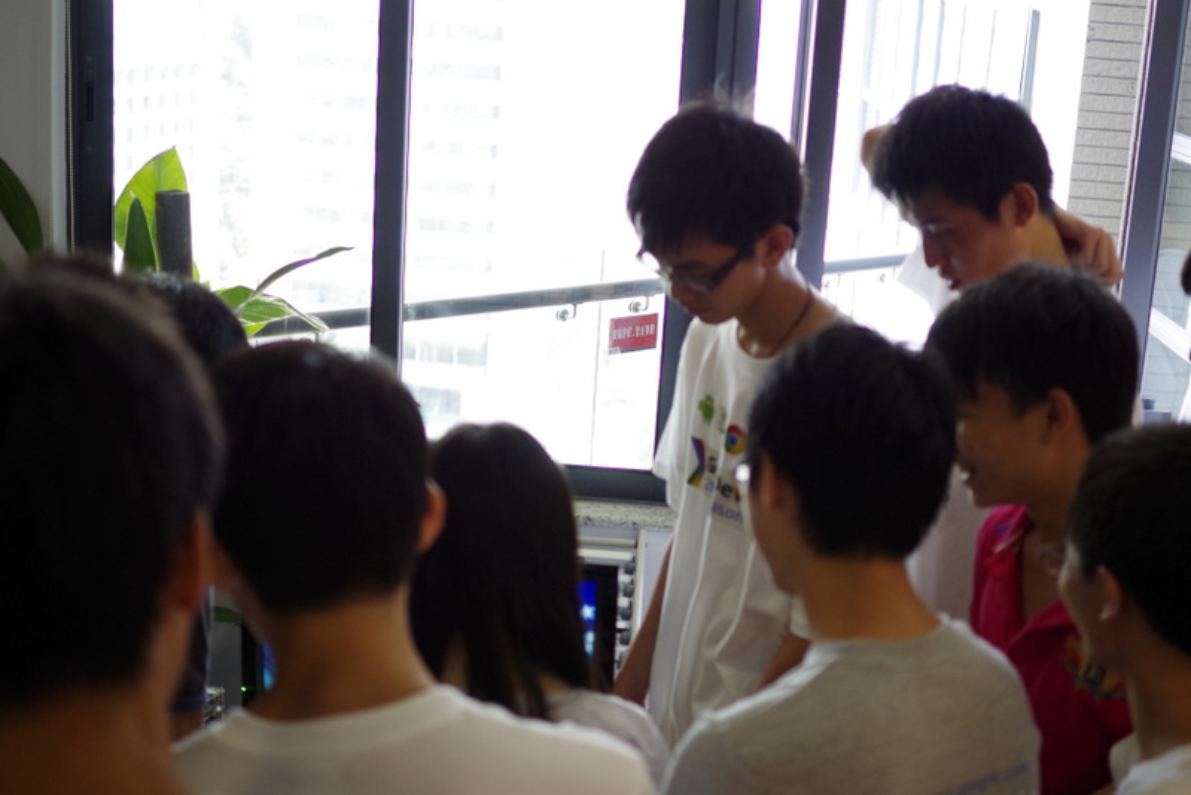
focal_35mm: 52
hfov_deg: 38.2
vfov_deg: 26.0
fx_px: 1721
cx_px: 596
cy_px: 398
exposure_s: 1/60
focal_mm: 35
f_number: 2.4
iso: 400
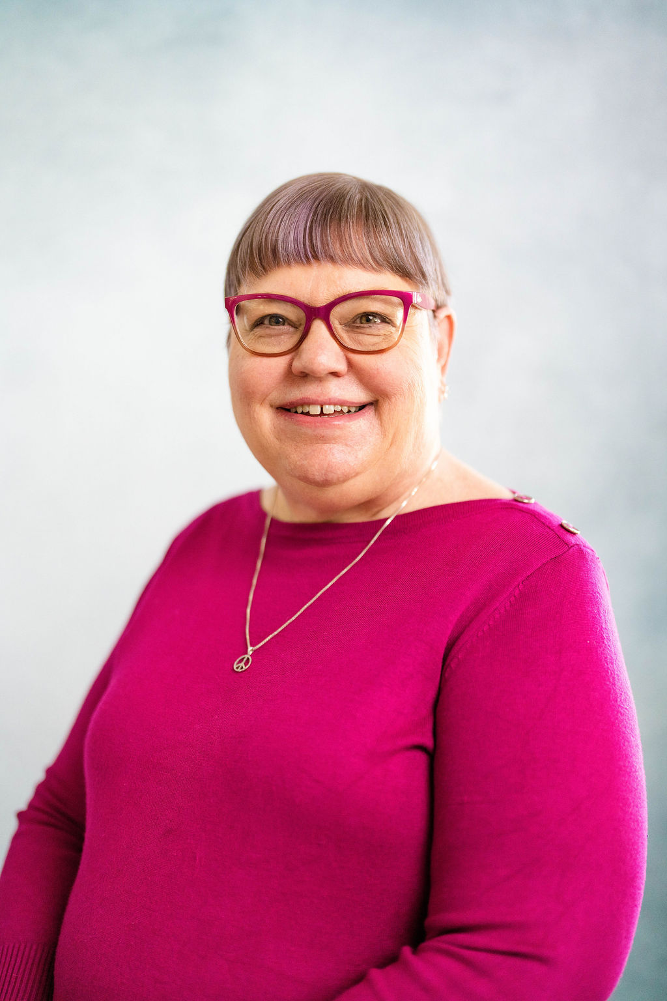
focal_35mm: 50
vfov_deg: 39.6
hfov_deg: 27.0
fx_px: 1389
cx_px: 334
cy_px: 500
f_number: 1.2
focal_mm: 50
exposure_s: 1/1250
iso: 2000
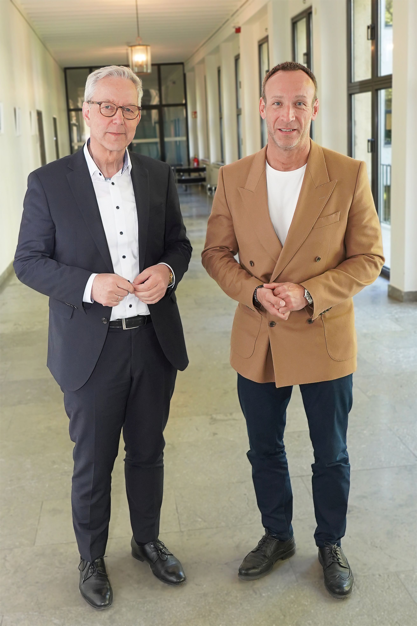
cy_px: 313
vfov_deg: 60.3
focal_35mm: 31
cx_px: 208
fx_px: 539
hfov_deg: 42.3
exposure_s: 1/160
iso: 1600
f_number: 4
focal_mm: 21
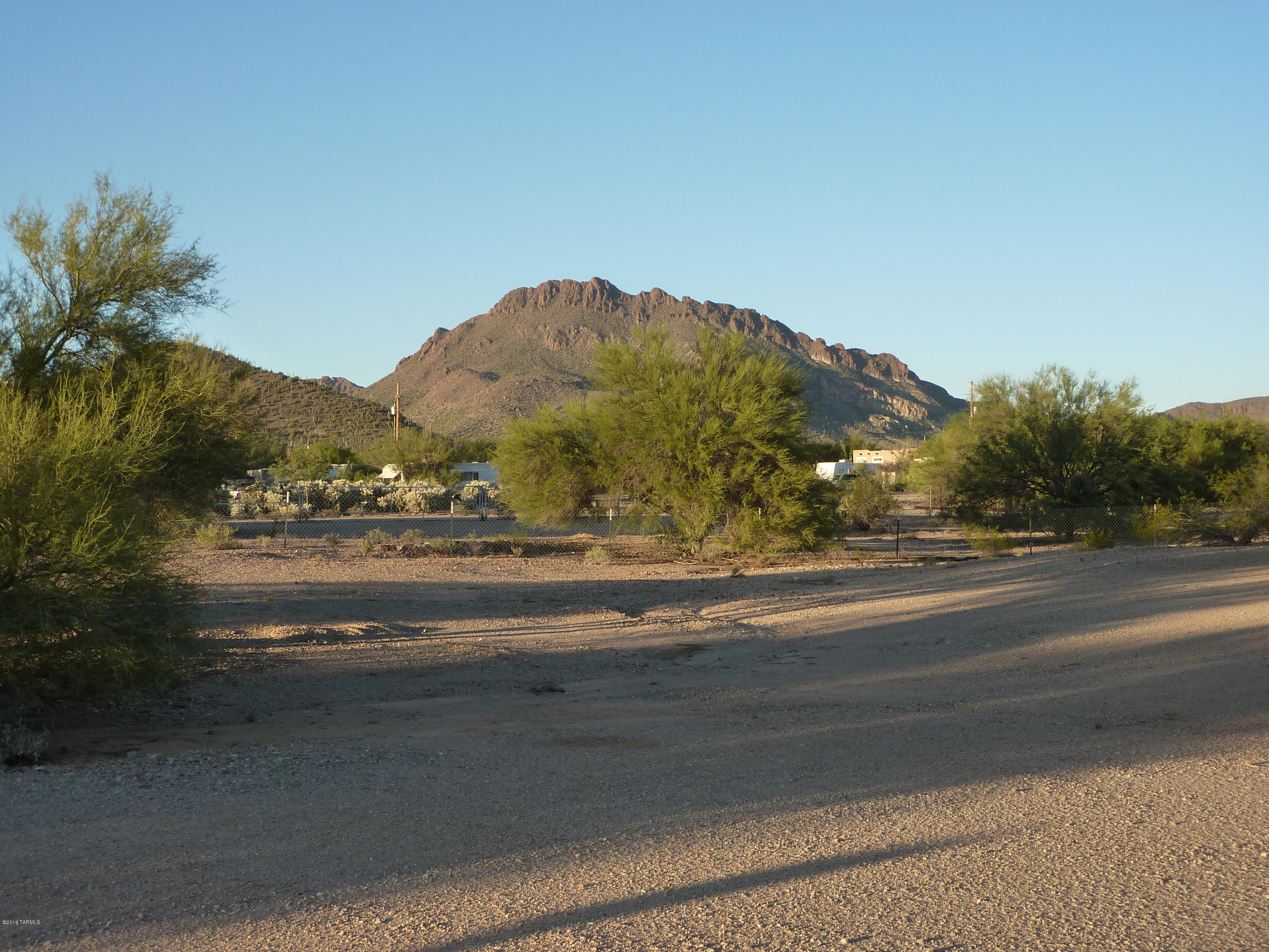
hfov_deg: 39.7
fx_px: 1760
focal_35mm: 48
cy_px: 476
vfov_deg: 30.3
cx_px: 634
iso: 125
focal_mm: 7.9
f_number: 4
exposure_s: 1/250
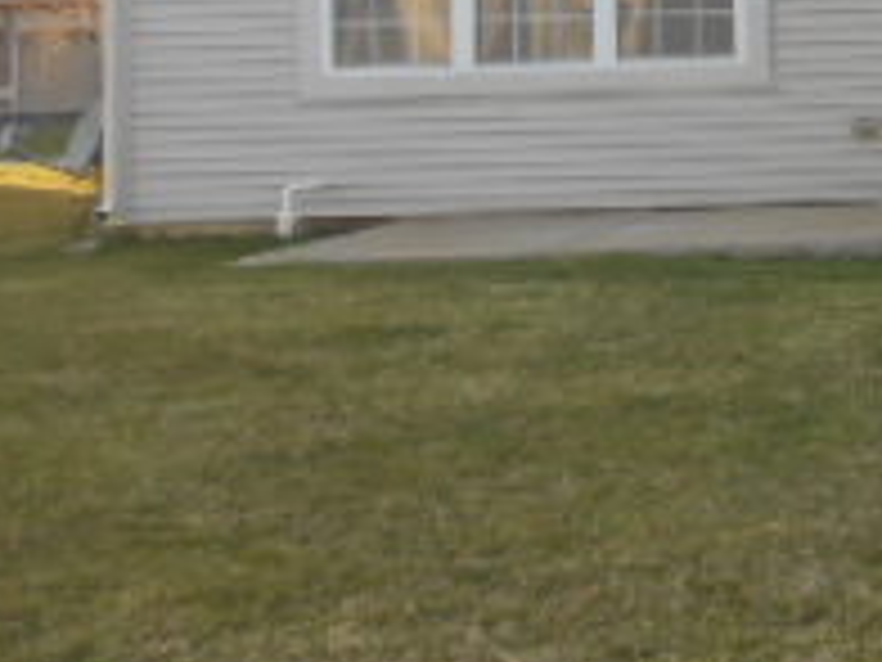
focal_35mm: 101
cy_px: -99
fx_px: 2573
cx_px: 1246
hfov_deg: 17.8
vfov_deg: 14.3
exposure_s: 1/250
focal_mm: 5.5
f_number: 3.6
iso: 140
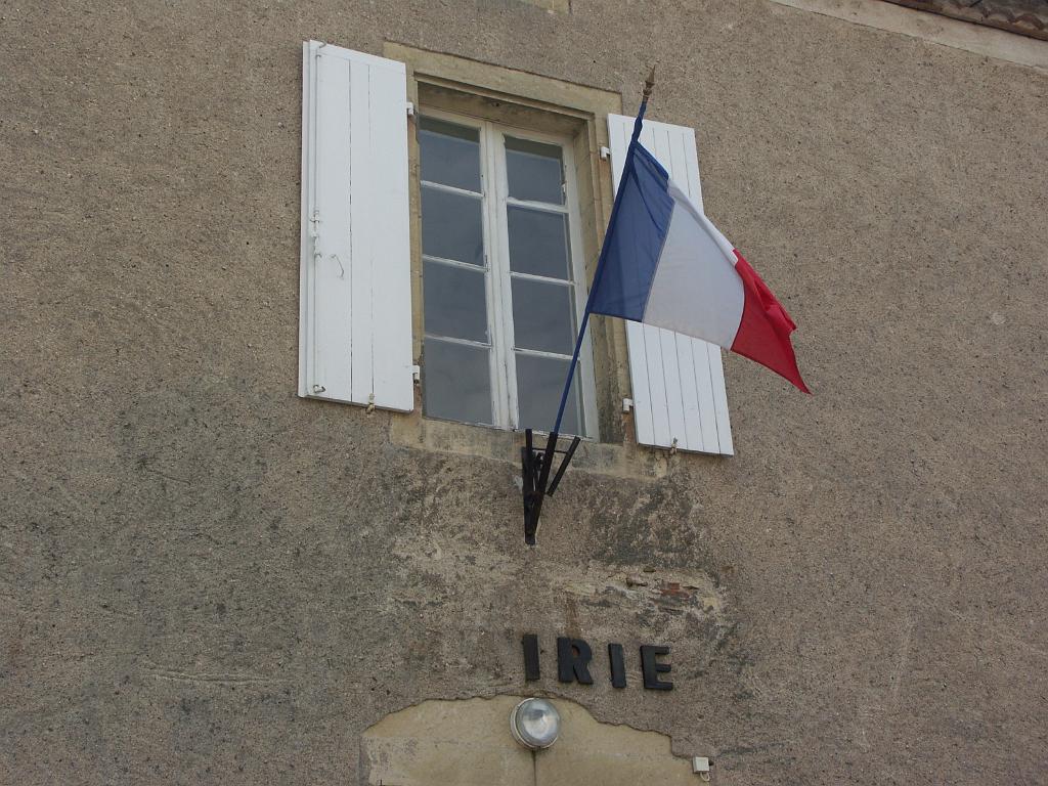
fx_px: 1574
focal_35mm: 52
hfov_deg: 36.8
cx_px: 524
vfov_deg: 28.0
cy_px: 393
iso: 64
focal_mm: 13.44
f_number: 5.6
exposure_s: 1/200
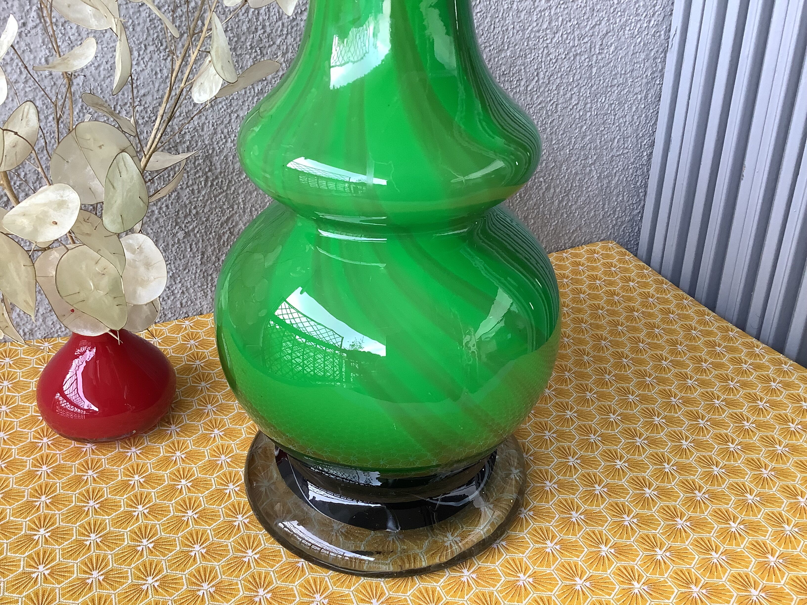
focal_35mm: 31
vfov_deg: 45.4
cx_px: 404
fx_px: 723
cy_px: 302
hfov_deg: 58.4
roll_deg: -1.0
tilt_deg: -26.1
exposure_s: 1/50
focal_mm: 3.3
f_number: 2.4
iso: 100
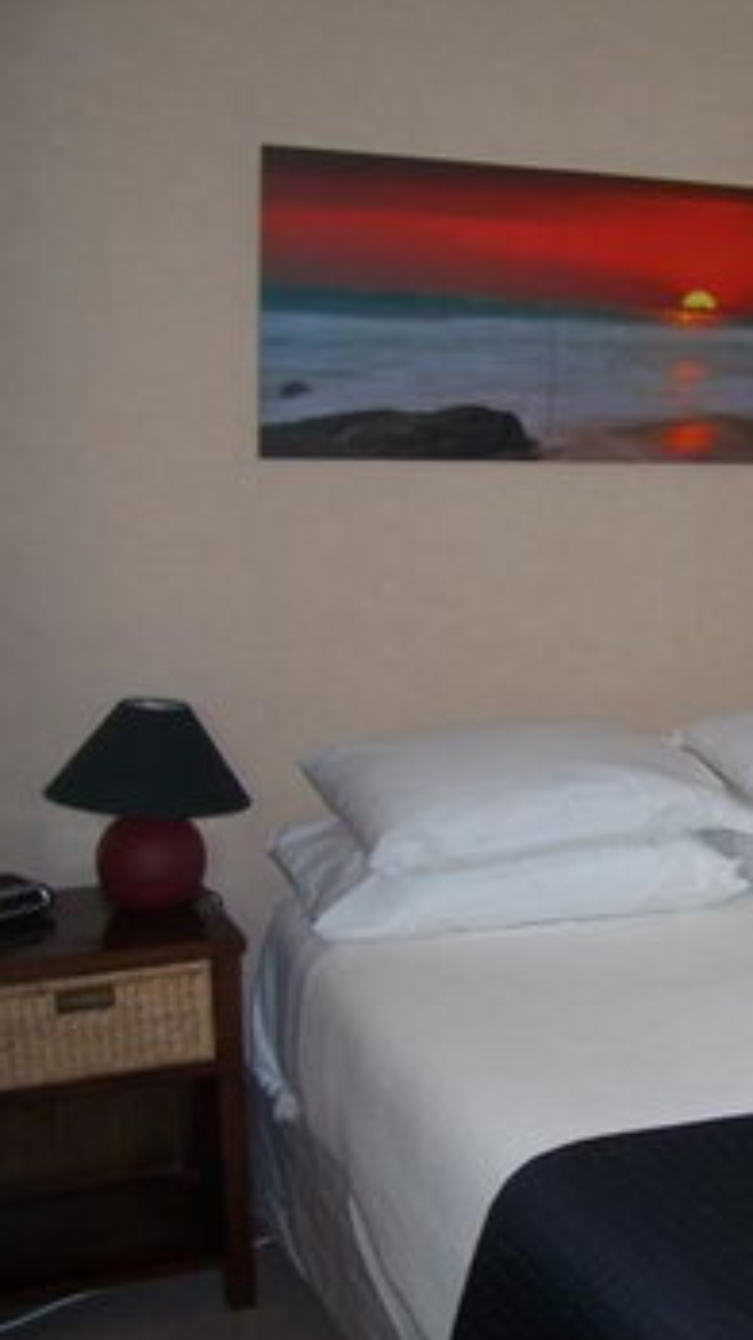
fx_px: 1812
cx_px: 907
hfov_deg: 21.7
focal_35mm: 51
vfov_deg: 40.6
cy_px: 683
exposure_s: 1/60
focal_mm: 5.6
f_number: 2.7
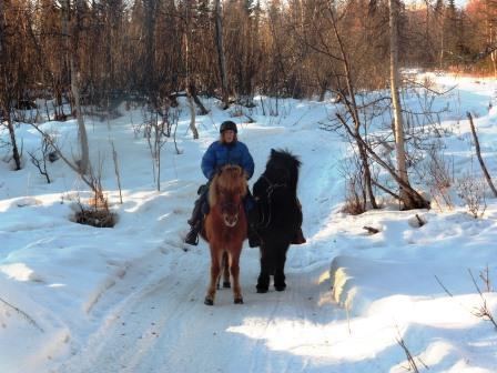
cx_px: 248
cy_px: 186
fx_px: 890
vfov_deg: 23.7
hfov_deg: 31.2
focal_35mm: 62
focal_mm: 11
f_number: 4.8
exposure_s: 1/125
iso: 100
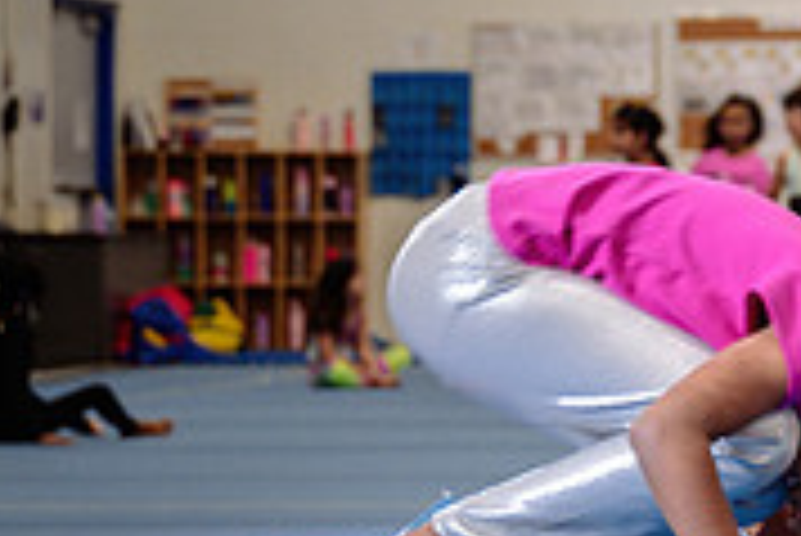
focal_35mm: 199
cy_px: 211
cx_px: 1145
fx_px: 4431
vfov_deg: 6.9
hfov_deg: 10.0
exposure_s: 1/160
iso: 800
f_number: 3.5
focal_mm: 58
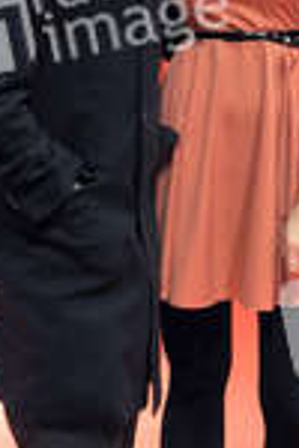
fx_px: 2745
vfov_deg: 9.3
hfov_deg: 6.2
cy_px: 161
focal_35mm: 220
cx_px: 163
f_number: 5
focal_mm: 55
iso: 640
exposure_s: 1/125
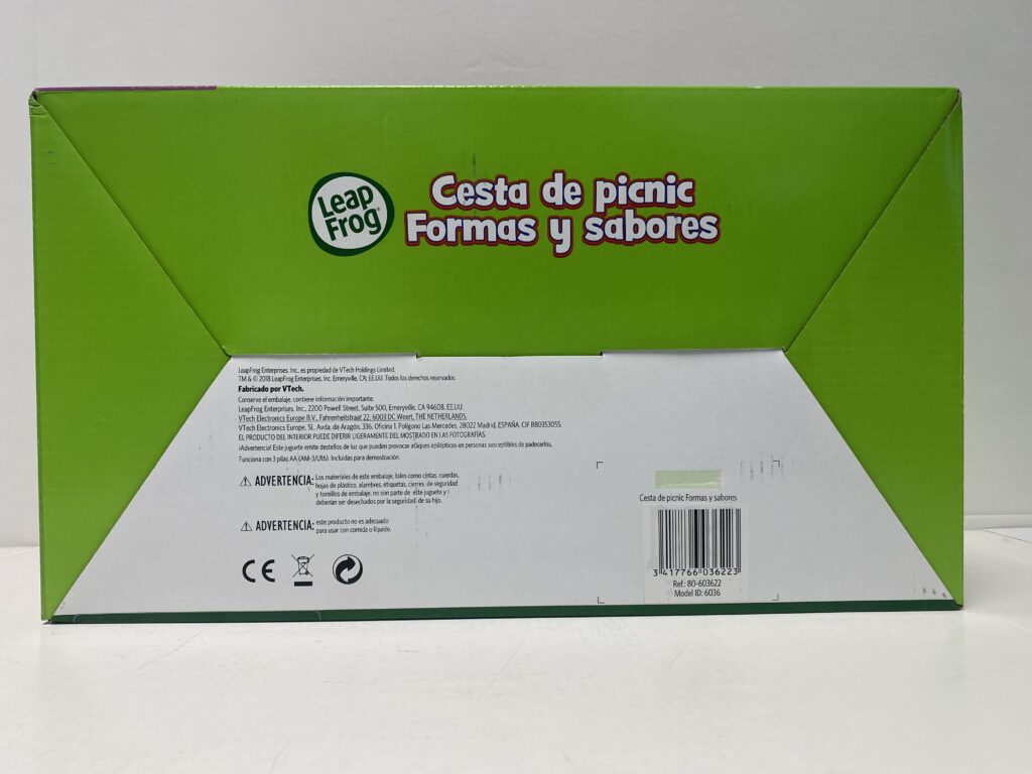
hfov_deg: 67.3
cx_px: 516
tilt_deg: +1.0
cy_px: 387
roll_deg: +0.4
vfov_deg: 53.1
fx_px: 775
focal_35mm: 26
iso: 100
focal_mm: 4.25
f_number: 1.8
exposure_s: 1/100
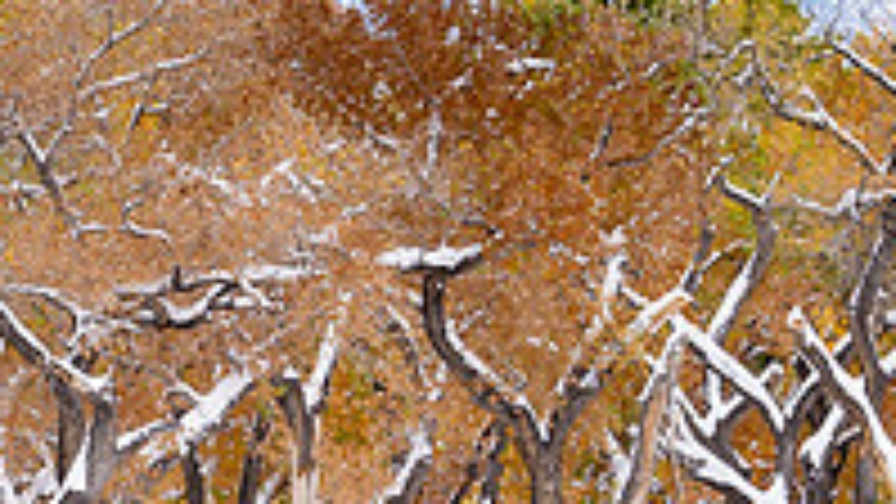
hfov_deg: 4.4
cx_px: 505
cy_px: -12
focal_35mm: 495
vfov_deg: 2.5
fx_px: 11762
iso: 100
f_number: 16
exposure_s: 1/60
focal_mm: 105
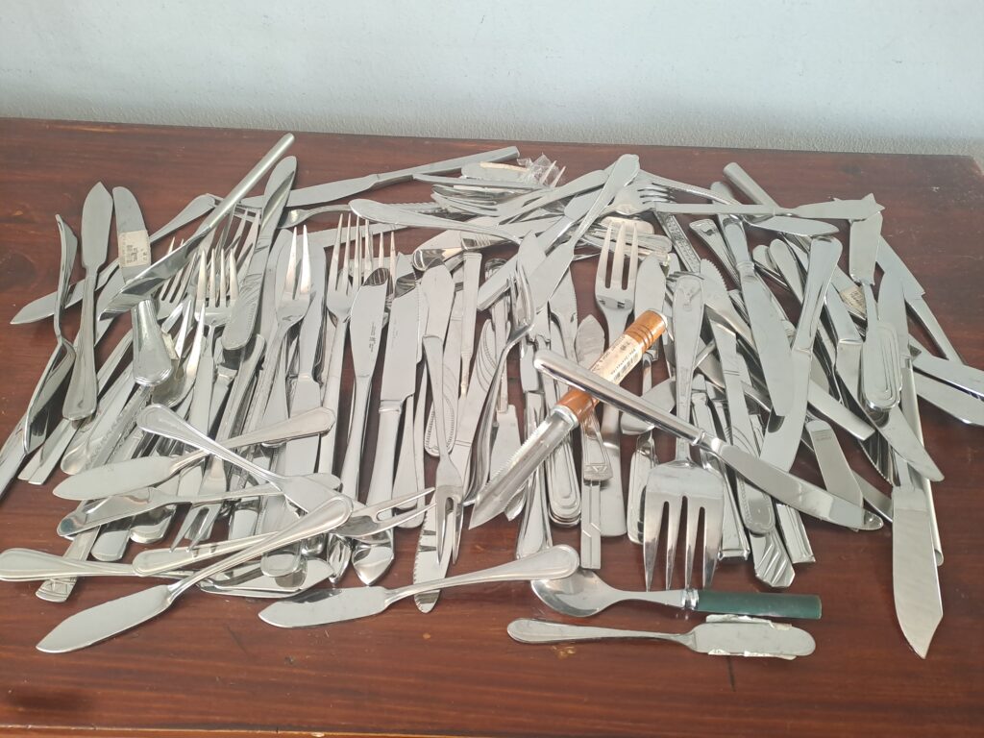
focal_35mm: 25
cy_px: 369
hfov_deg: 69.4
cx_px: 492
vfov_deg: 54.9
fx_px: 711
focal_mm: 4.65
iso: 250
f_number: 1.8
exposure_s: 1/33
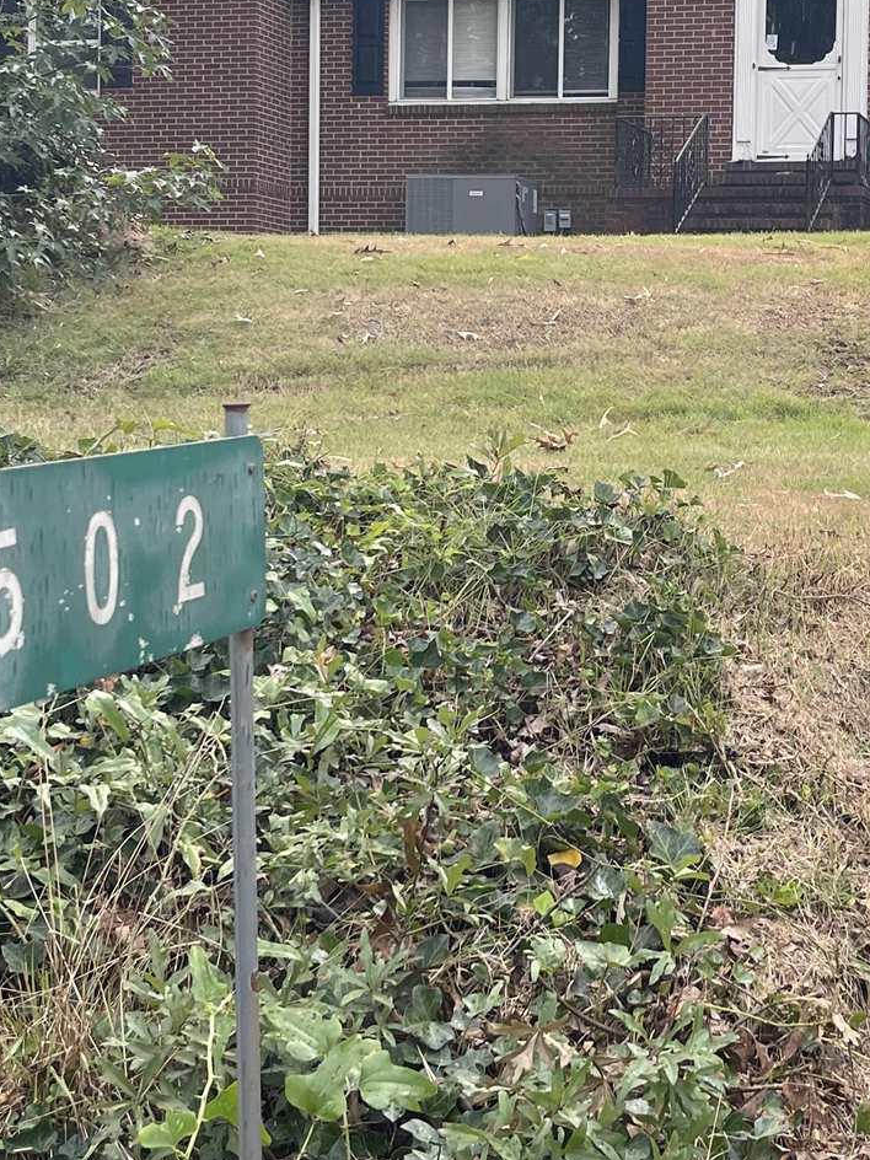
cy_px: 417
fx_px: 2044
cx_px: 683
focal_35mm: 61
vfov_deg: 31.5
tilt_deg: +0.9
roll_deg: -1.4
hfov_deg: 23.7
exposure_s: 1/507
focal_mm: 5.1
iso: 32
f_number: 1.6
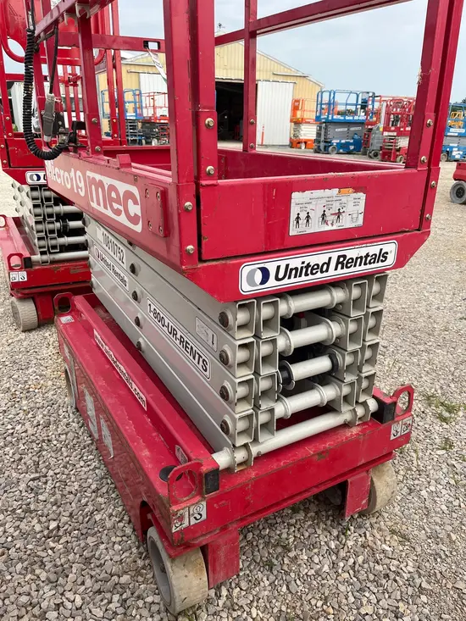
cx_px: 233
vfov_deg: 67.3
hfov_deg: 53.1
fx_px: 467
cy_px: 310
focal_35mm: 26
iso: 50
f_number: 1.6
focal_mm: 5.1
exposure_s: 1/1339
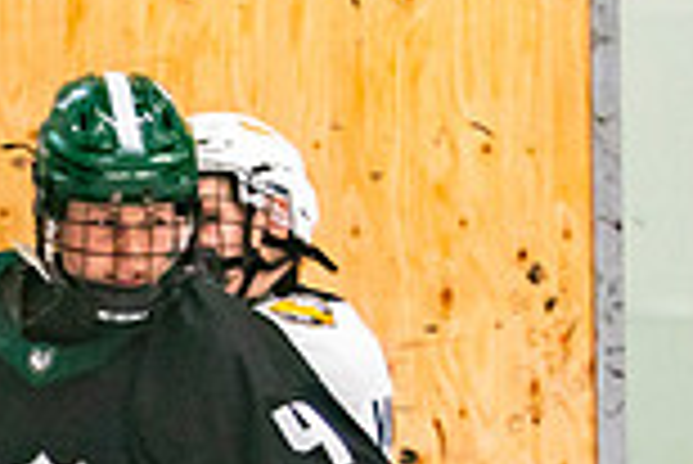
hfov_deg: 3.7
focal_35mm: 549
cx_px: -30
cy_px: 753
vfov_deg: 2.5
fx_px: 10578
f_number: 2.8
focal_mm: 88
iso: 2000
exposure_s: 1/640
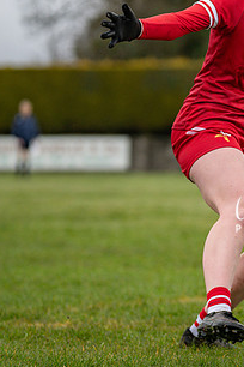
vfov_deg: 7.5
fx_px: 2796
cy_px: 191
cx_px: 313
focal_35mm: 275
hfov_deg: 5.0
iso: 560
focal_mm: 145
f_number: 2.8
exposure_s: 1/1000
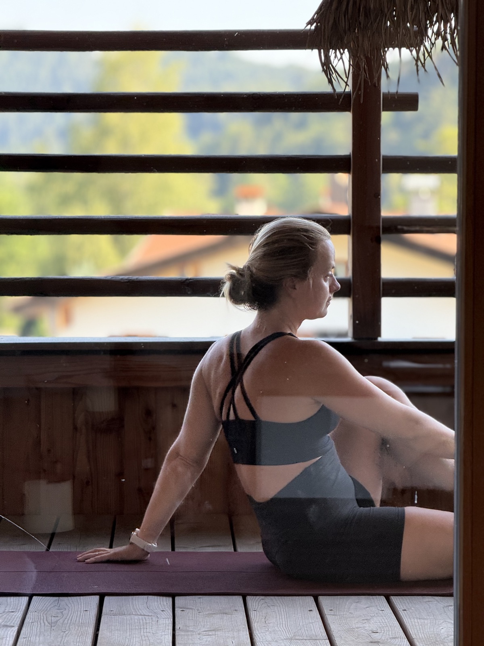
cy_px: 323
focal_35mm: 120
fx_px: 2237
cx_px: 242
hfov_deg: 12.3
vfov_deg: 16.4
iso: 50
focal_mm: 15.66
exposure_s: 1/147
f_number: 2.8
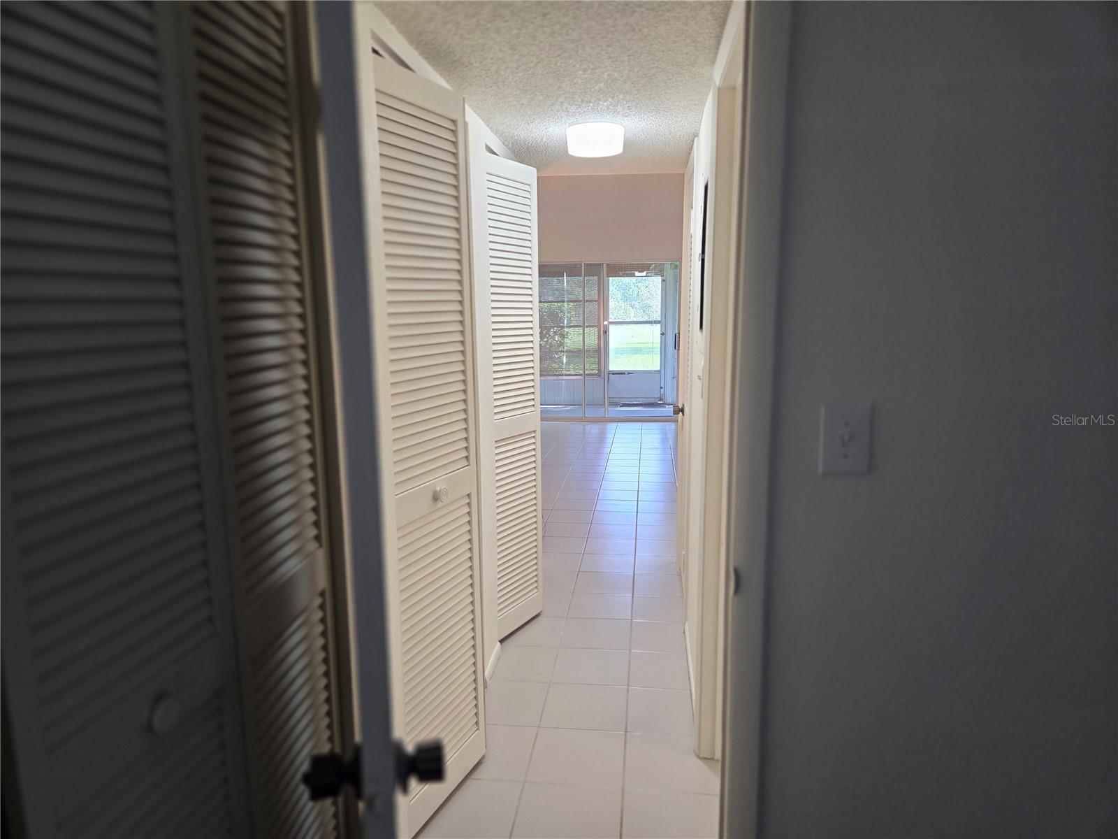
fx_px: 743
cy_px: 420
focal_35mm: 23
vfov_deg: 58.9
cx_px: 559
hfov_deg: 73.9
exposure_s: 1/120
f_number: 1.8
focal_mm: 5.4
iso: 200
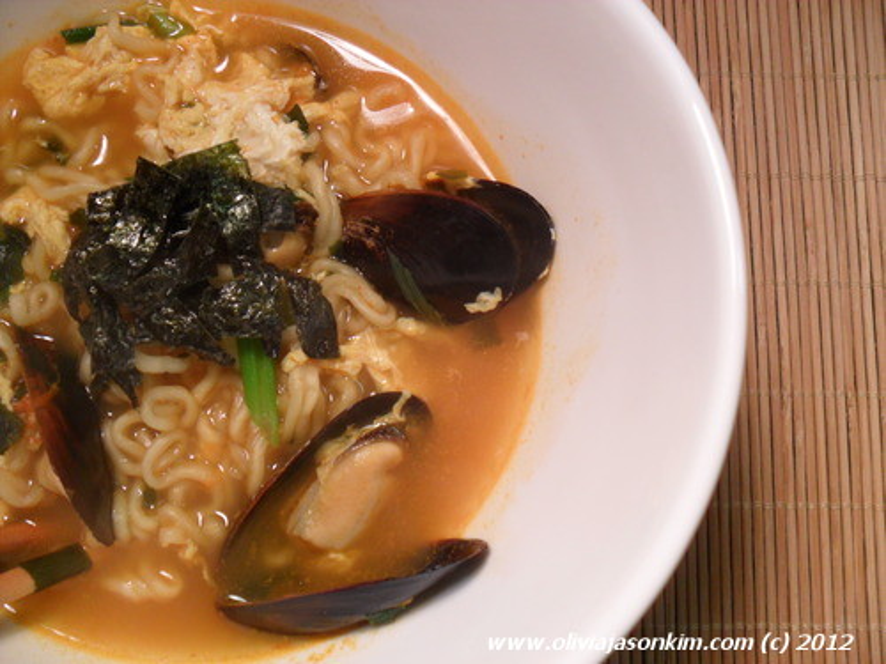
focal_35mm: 35
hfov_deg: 52.6
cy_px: 332
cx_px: 443
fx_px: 896
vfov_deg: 40.7
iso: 160
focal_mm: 6.3
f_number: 3
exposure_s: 1/45
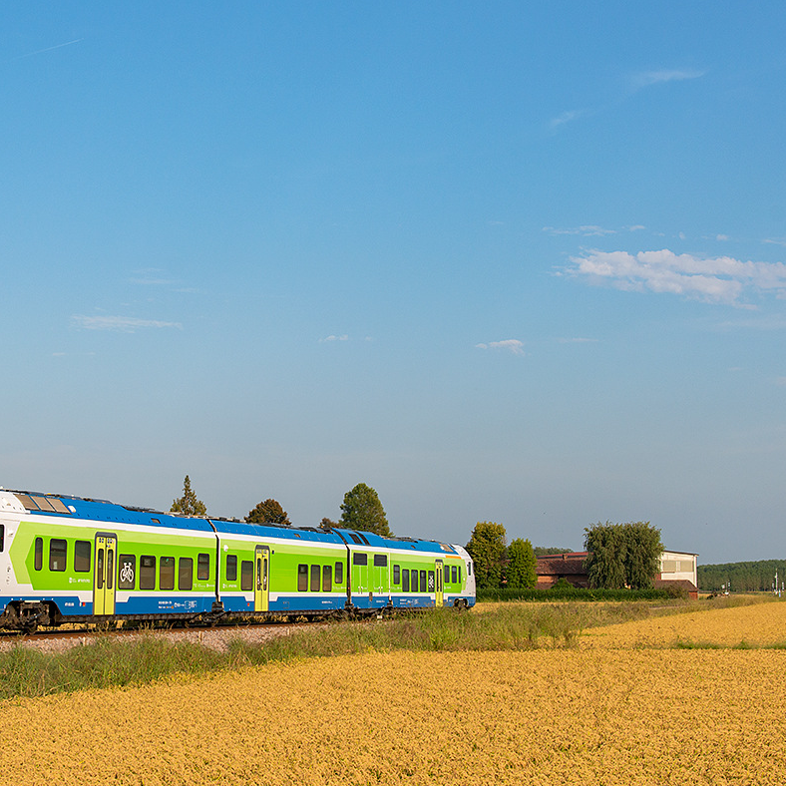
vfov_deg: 25.0
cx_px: 260
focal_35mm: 69
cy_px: 434
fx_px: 1773
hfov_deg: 24.9
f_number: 6.3
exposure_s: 1/800
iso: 250
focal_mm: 40
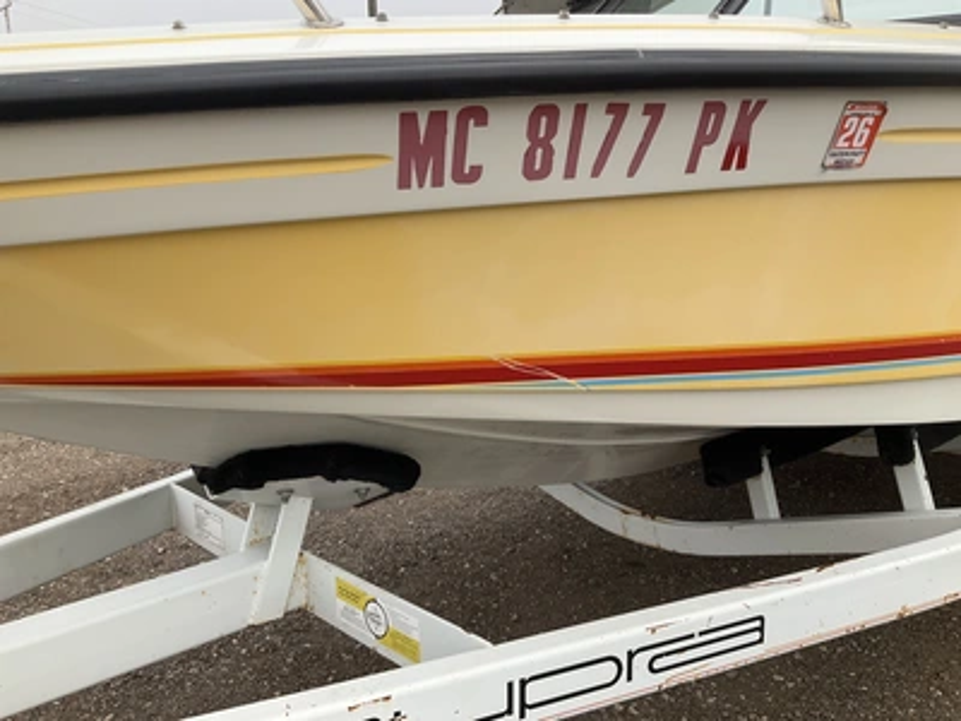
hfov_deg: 61.7
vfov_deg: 48.2
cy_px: 360
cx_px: 480
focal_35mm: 29
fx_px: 805
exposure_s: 1/997
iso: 25
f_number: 1.8
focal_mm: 3
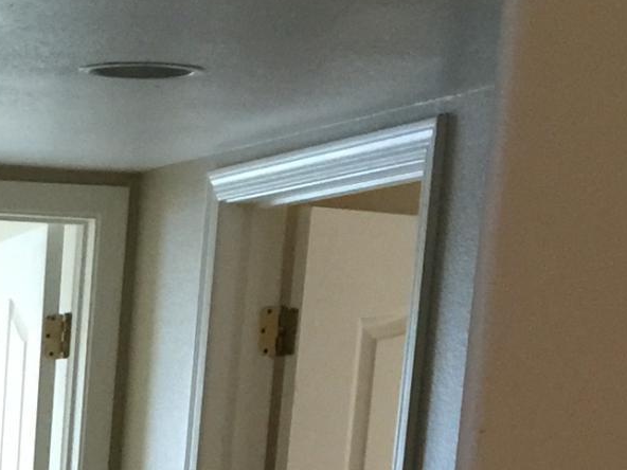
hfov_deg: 12.7
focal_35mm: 147
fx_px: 2663
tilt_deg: -12.8
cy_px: 1026
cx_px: -323
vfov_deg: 9.3
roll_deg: -3.8
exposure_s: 1/8
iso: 100
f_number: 2.2
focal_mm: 4.15
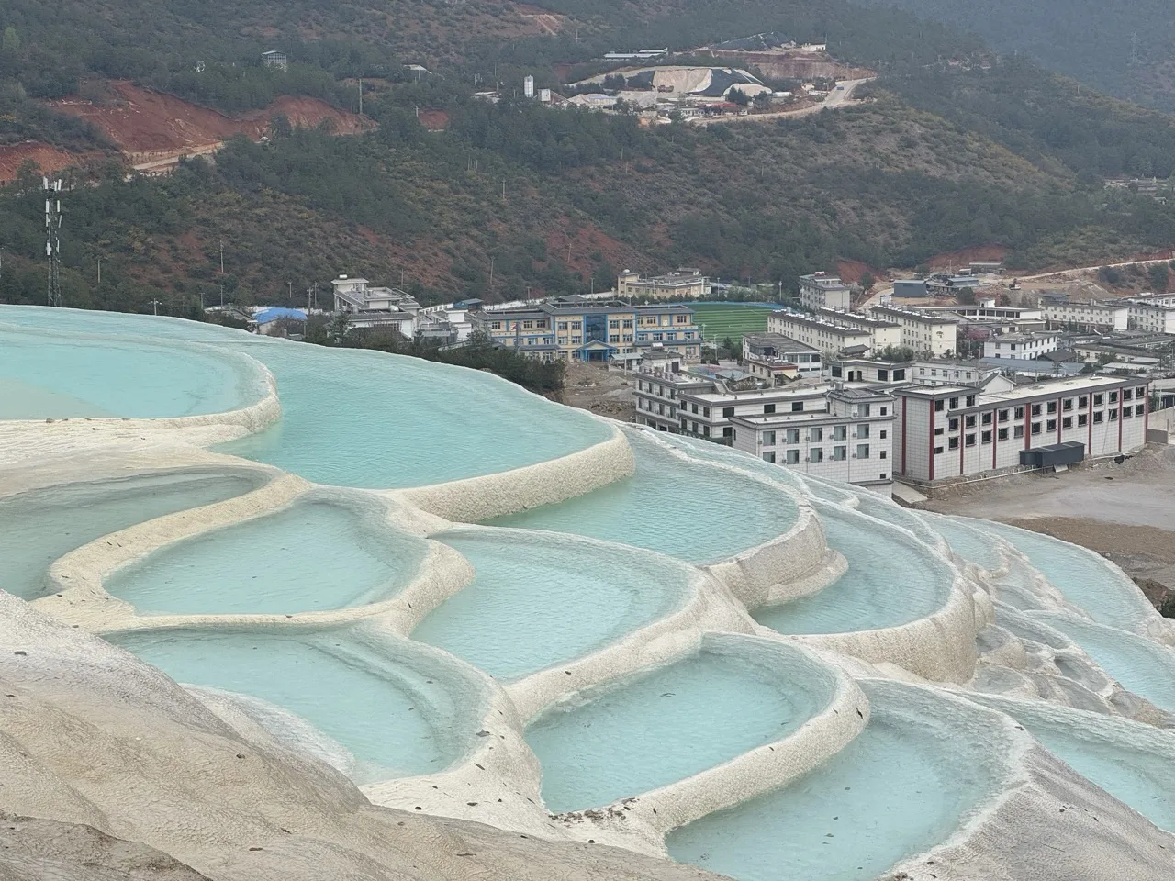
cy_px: 440
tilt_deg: -8.4
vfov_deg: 19.1
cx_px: 588
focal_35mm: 77
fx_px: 2614
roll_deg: +0.8
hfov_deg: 25.3
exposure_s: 1/277
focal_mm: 9
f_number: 2.8
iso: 25
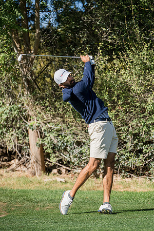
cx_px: 77
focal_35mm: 134
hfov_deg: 10.2
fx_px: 860
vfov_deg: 15.3
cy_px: 116
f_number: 2.8
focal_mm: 134
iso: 320
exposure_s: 1/6400
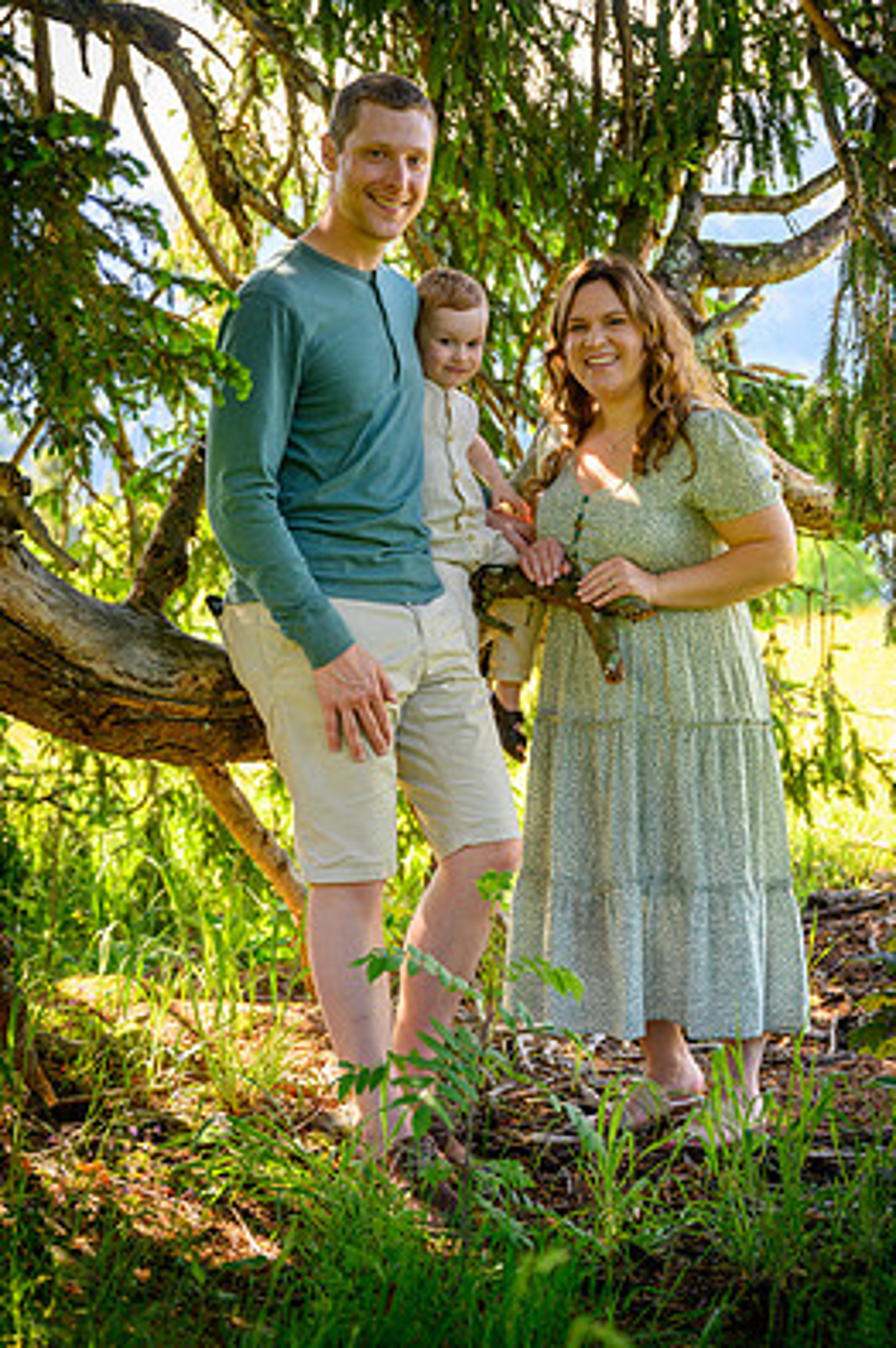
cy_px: 585
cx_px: 474
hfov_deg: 24.1
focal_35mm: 56
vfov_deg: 35.6
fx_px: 2094
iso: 100
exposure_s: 1/125
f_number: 3.2
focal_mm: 49
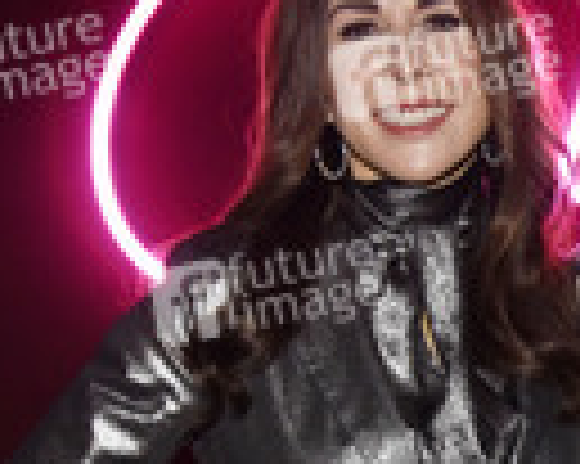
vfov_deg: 14.5
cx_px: 776
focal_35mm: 105
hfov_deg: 17.1
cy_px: 405
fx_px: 1801
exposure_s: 1/60
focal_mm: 32
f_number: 6.3
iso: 2500
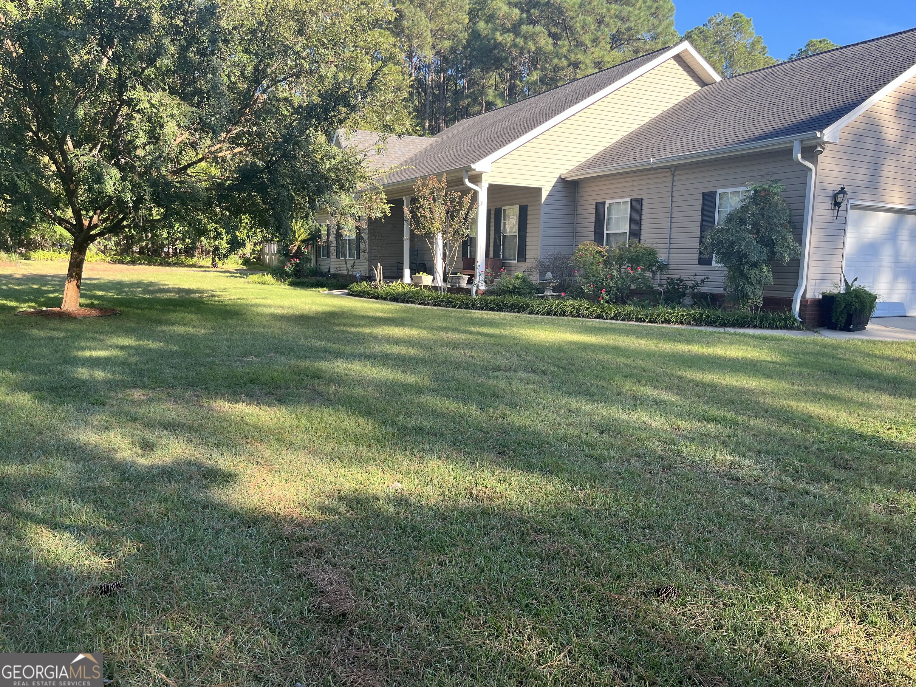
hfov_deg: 67.3
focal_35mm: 26
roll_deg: -2.5
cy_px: 344
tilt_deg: -5.7
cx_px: 458
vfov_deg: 53.1
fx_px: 688
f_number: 1.6
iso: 50
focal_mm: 5.1
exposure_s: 1/412
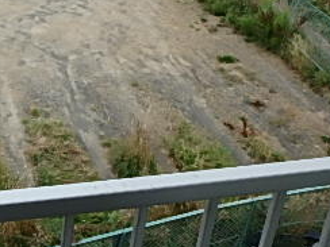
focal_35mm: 55
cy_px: -27
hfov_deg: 31.4
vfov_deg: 24.7
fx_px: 524
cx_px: -23
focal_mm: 3.7
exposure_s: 1/640
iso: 125
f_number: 3.5
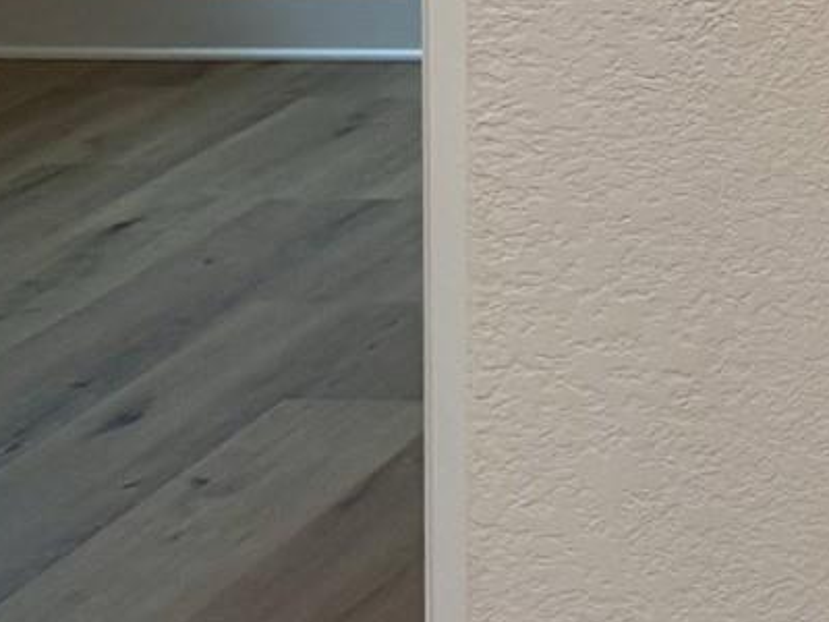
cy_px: -688
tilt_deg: -3.3
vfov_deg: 10.8
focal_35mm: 123
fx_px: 2946
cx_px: 1898
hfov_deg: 12.8
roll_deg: -0.3
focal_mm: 6.76
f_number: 1.78
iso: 125
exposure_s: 1/60
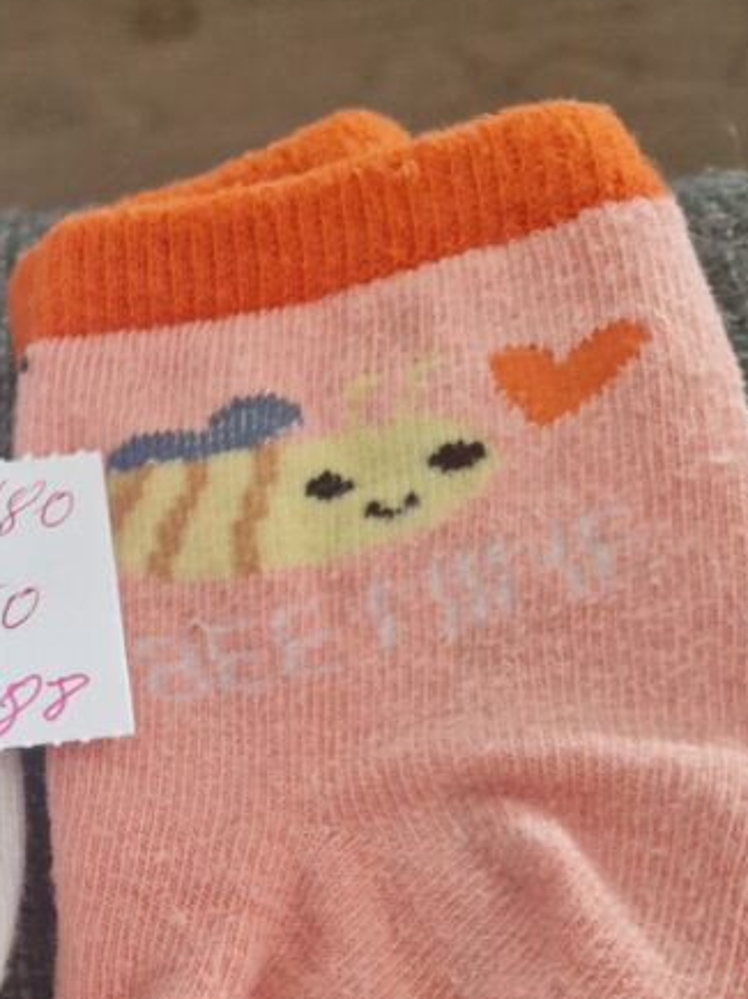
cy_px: 895
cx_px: -104
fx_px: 1529
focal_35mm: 53
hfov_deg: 25.2
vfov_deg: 34.2
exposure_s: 1/100
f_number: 1.8
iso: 800
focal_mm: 5.4
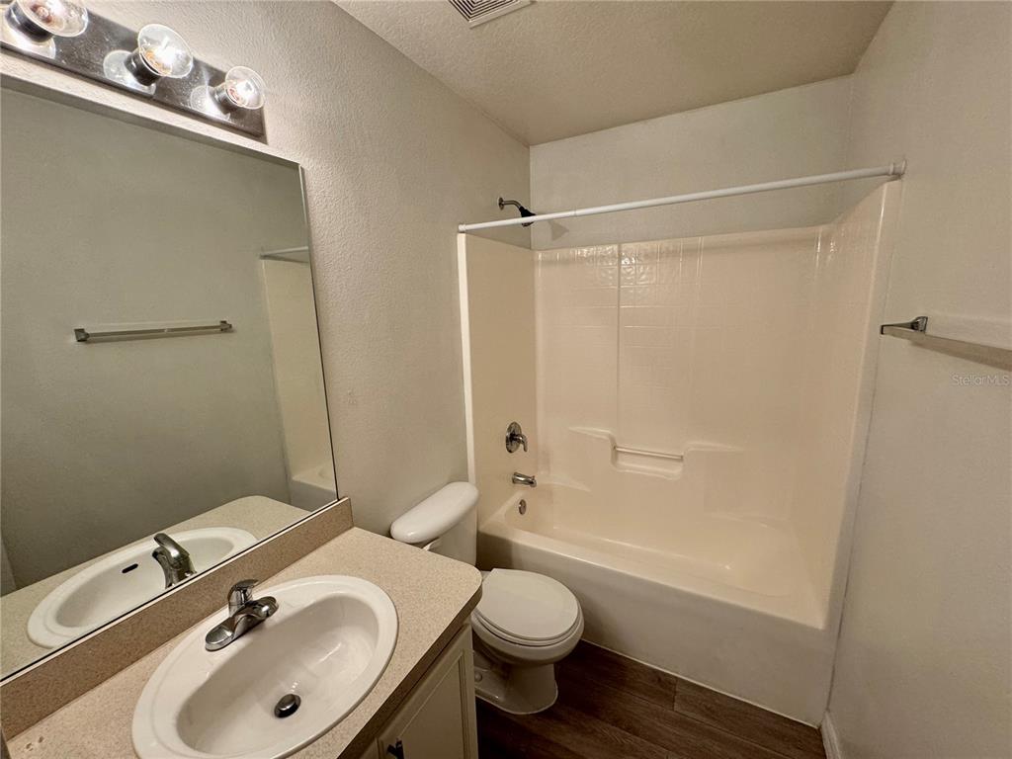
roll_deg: +1.6
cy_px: 380
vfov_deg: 85.7
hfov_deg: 102.1
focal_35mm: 14
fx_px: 409
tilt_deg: -11.7
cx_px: 506
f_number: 2.2
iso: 200
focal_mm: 2.22
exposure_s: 1/120
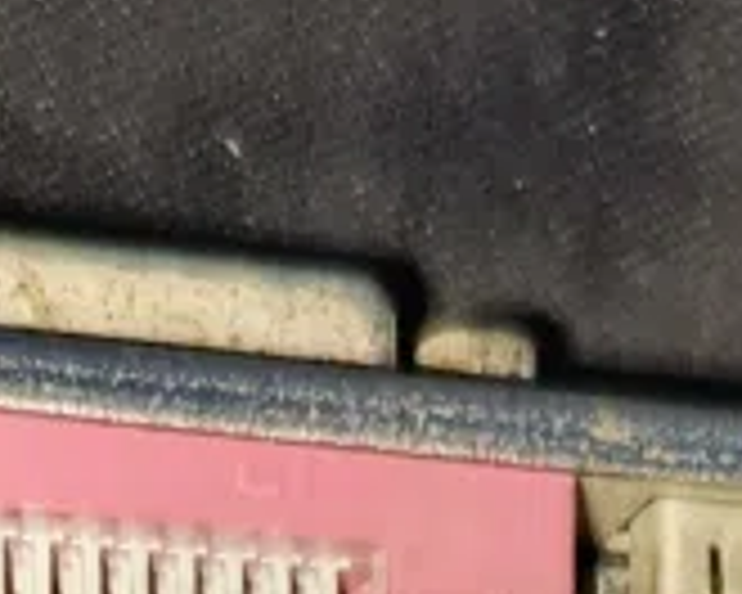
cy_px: 2311
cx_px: 297
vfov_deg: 6.7
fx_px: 4085
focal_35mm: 186
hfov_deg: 10.4
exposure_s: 1/50
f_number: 1.7
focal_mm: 5.25
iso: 1965
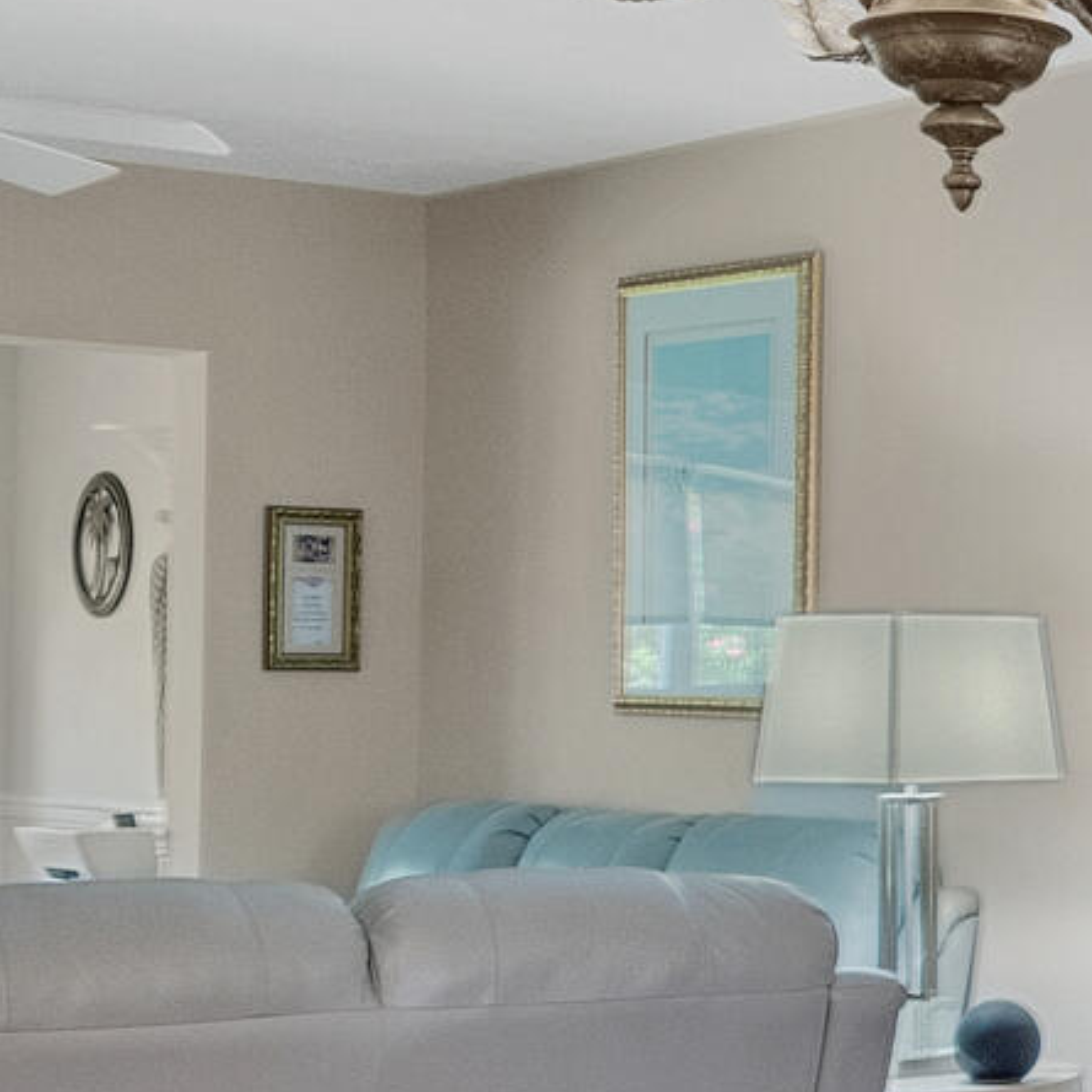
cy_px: 572
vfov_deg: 20.2
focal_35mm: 86
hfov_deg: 17.2
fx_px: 3069
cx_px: 1853
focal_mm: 10
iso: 320
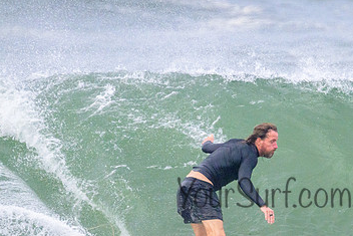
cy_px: 184
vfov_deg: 1.0
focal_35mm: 1319
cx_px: 281
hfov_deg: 1.6
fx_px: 12938
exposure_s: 1/2000
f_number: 11
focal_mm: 800
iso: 3200
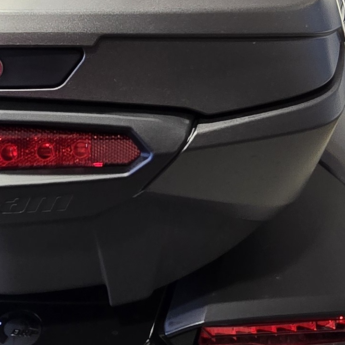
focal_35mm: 64
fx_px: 722
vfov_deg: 26.5
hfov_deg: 26.4
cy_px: 82
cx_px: 70
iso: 100
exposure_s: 1/60
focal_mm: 2.2
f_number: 2.2
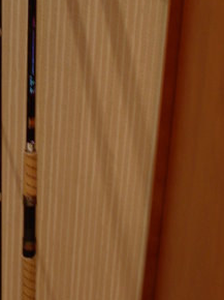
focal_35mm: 105
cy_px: 71
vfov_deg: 18.6
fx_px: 907
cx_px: 7
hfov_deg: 13.9
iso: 50
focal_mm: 6.3
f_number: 2.9
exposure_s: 1/6.3
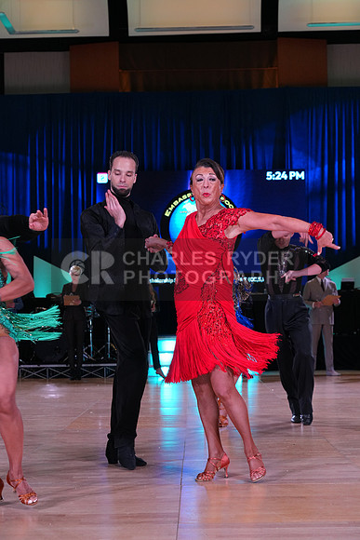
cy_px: 270
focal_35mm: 64
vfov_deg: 31.4
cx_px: 180
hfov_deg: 21.3
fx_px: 959
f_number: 5.6
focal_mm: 64
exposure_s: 1/250
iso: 2000
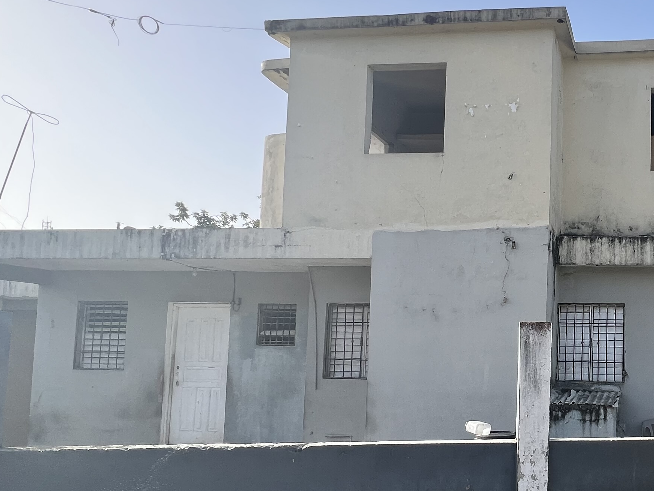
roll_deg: -1.2
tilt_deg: +3.5
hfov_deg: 52.7
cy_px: 316
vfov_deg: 46.2
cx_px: 589
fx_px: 567
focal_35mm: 30
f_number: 1.8
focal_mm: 1.57
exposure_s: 1/661
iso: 32
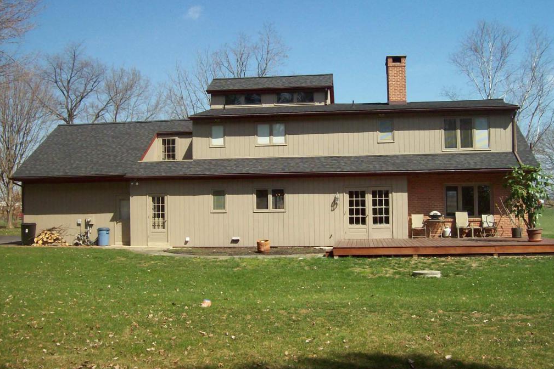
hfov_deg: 50.7
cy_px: 184
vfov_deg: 35.1
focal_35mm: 38
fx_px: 585
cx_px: 280
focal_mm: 6
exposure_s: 1/608
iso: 80
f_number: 4.8
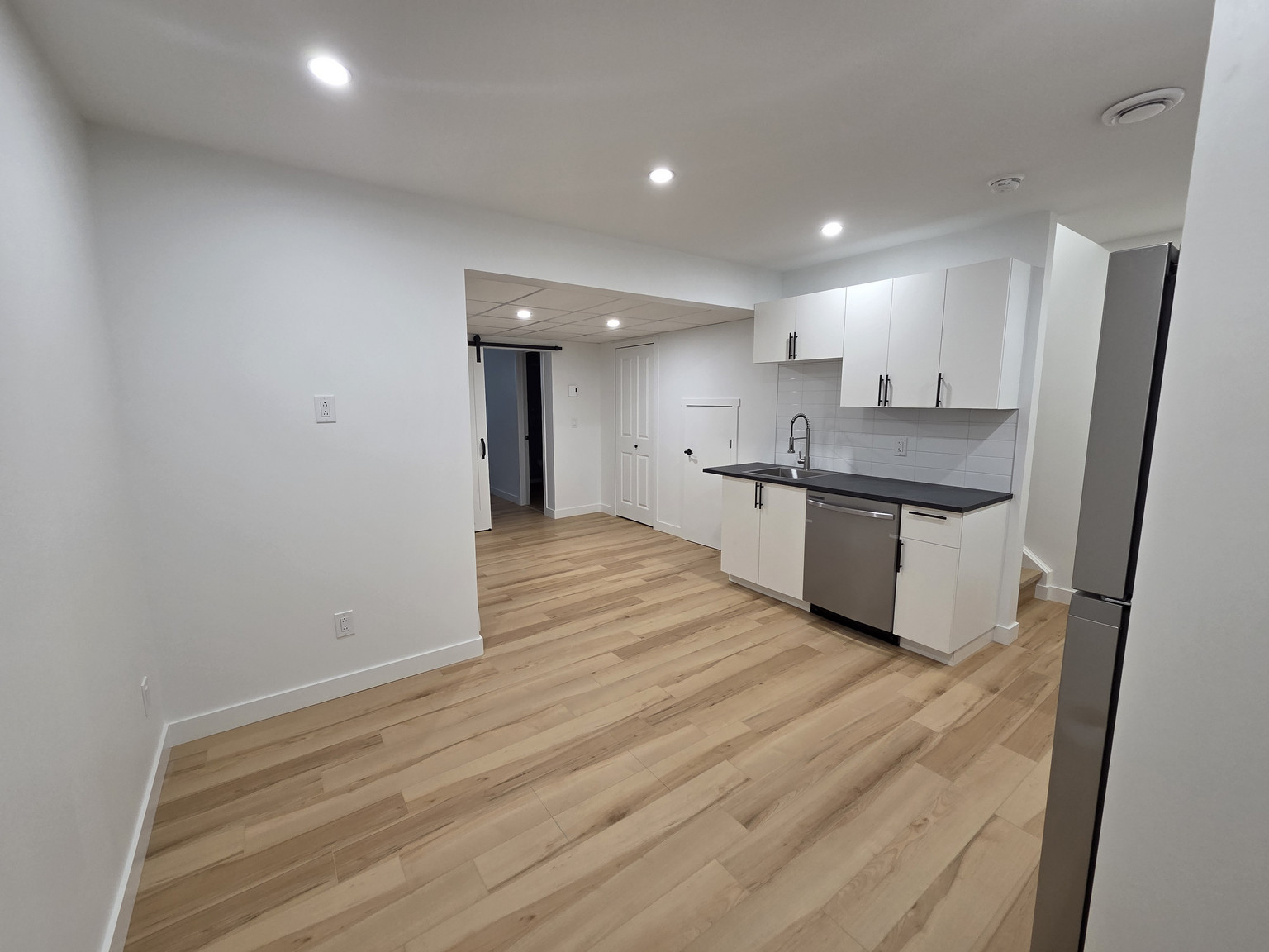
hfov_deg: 106.2
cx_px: 634
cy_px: 476
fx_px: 477
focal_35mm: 13
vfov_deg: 89.9
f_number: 2.2
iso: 160
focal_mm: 2.2
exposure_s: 1/60
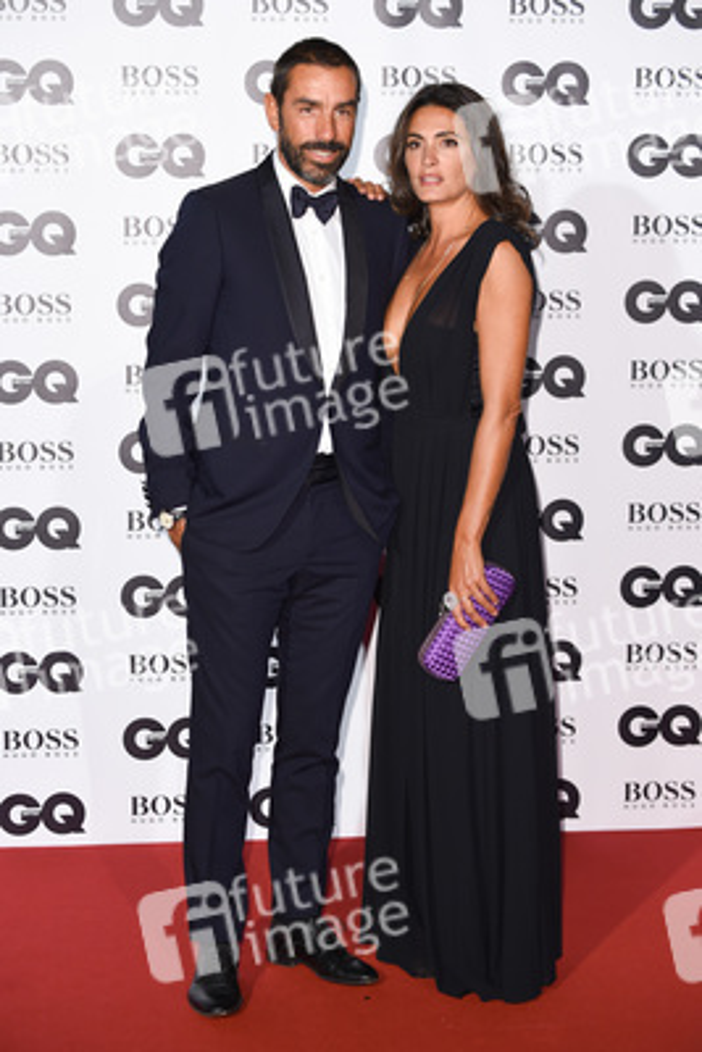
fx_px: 2338
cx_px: 351
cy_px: 526
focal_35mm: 80
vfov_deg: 25.4
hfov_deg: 17.1
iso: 800
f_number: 5.6
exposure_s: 1/250
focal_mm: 80
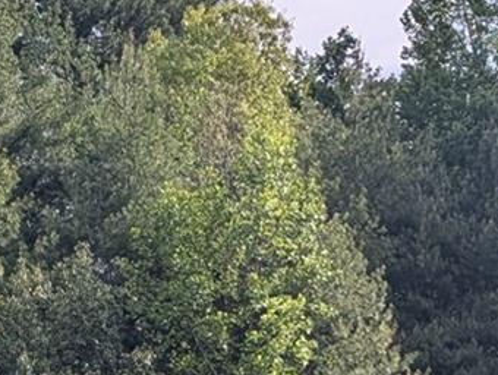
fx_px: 2075
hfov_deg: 13.6
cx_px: 420
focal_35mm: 144
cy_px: 844
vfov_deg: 9.4
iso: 23
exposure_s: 1/1011
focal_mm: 6.9
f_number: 1.68
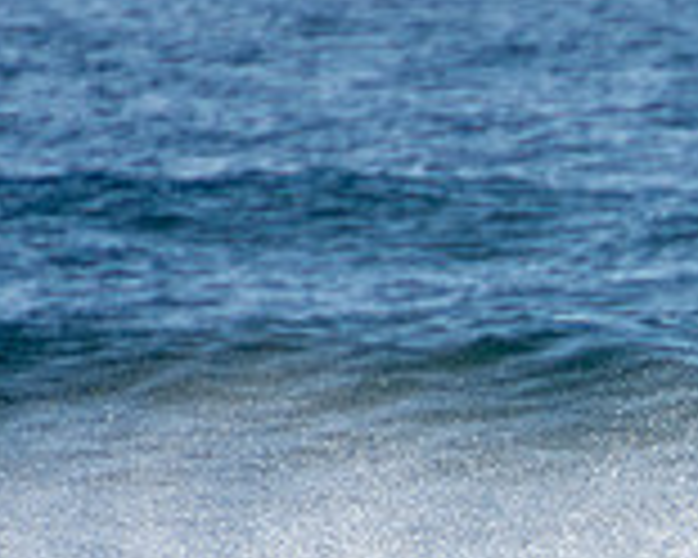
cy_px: 862
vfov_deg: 0.7
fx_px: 43609
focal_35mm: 2111
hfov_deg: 0.9
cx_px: 1103
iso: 250
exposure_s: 1/2000
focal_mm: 400
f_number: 5.6
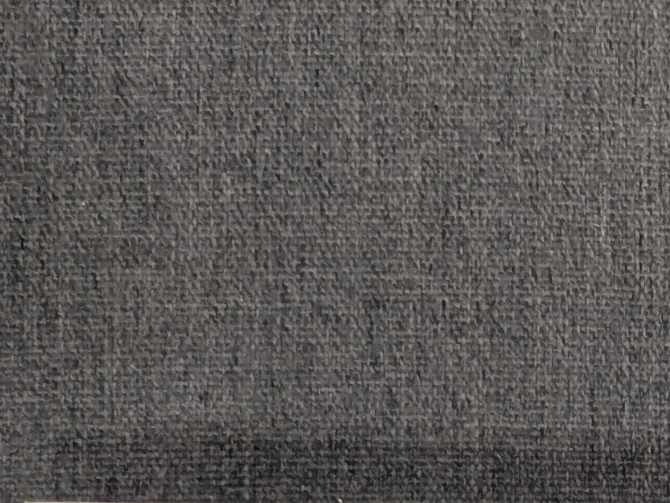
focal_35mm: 141
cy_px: 1158
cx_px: 1162
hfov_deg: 12.8
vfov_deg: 9.5
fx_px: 2729
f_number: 1.73
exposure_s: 1/25
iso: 81
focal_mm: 4.38
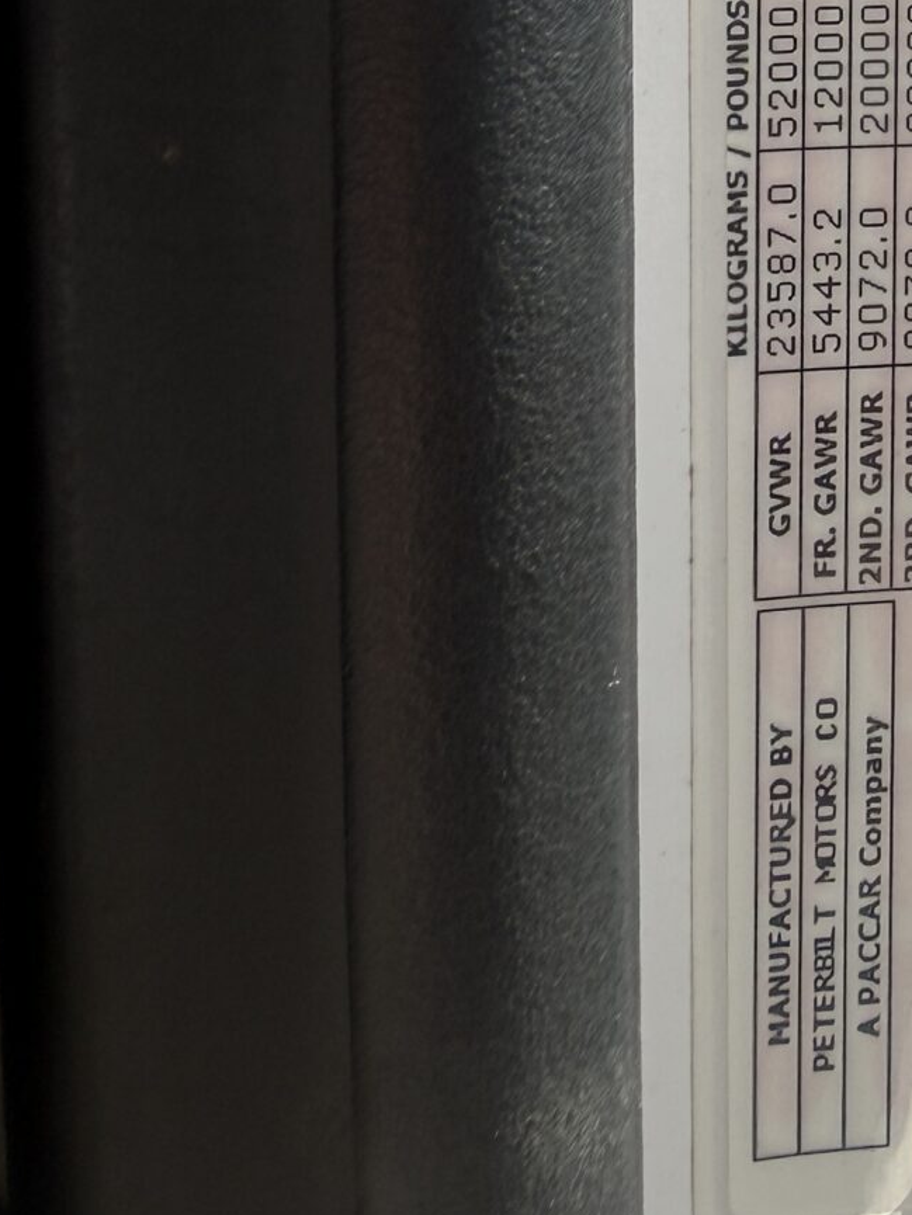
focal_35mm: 71
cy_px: -340
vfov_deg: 24.2
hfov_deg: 19.9
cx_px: 971
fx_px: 2493
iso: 40
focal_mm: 2.22
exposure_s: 1/548
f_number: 2.2
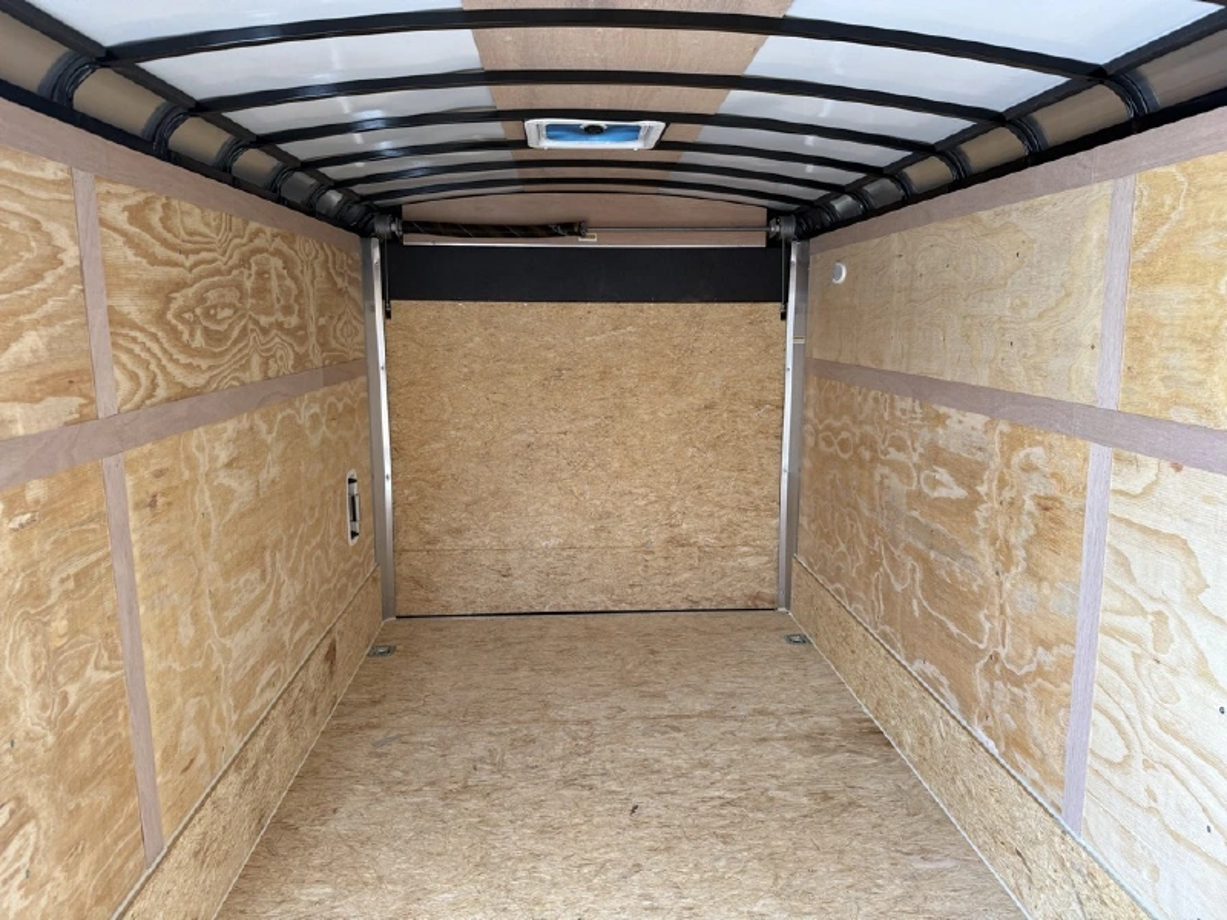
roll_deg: +0.4
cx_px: 614
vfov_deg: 56.8
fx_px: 851
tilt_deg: -10.3
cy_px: 460
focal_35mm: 24
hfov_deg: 71.6
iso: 200
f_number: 1.78
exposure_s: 1/113
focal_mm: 6.76
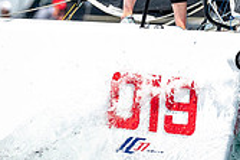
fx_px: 7160
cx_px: 165
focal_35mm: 1075
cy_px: -66
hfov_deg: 1.9
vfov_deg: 1.3
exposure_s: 1/2000
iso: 400
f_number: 5
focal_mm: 310
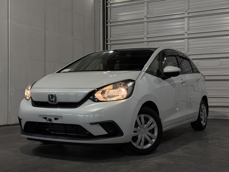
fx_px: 318
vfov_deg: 30.3
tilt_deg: +0.4
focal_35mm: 48
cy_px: 86
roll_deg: -0.3
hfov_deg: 39.7
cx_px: 114
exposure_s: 1/183
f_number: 1.78
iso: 50
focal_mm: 6.76
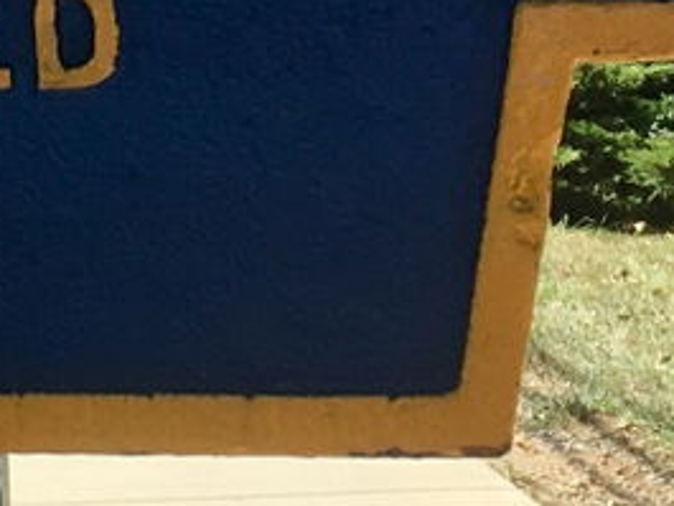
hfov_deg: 9.4
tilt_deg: +1.0
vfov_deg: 6.8
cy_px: -592
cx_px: 3
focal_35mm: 210
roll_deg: -0.8
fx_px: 4091
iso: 25
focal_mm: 4.15
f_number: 2.2
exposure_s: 1/635
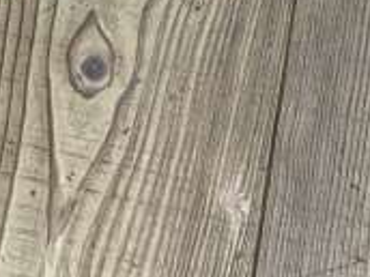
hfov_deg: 11.0
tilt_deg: -79.4
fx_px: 1849
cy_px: -30
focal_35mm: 173
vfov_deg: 8.5
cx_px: -172
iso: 160
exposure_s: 1/50
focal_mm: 3
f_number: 1.8
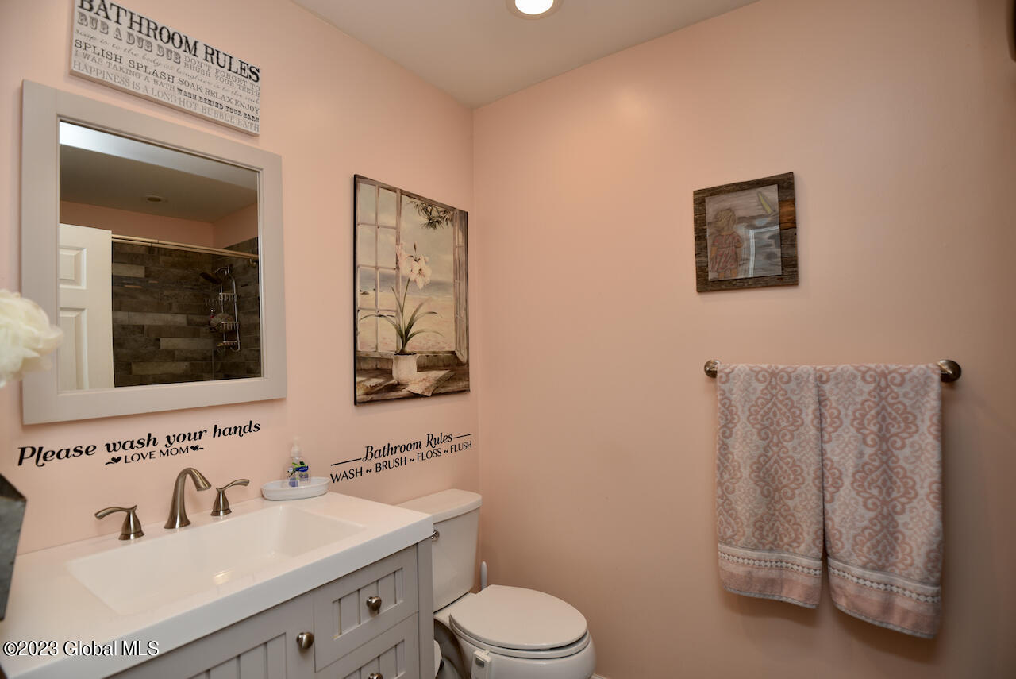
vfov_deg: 70.5
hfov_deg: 93.2
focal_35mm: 17
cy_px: 340
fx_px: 480
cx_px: 508
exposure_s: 1/60
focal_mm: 17
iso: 125
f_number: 4.5
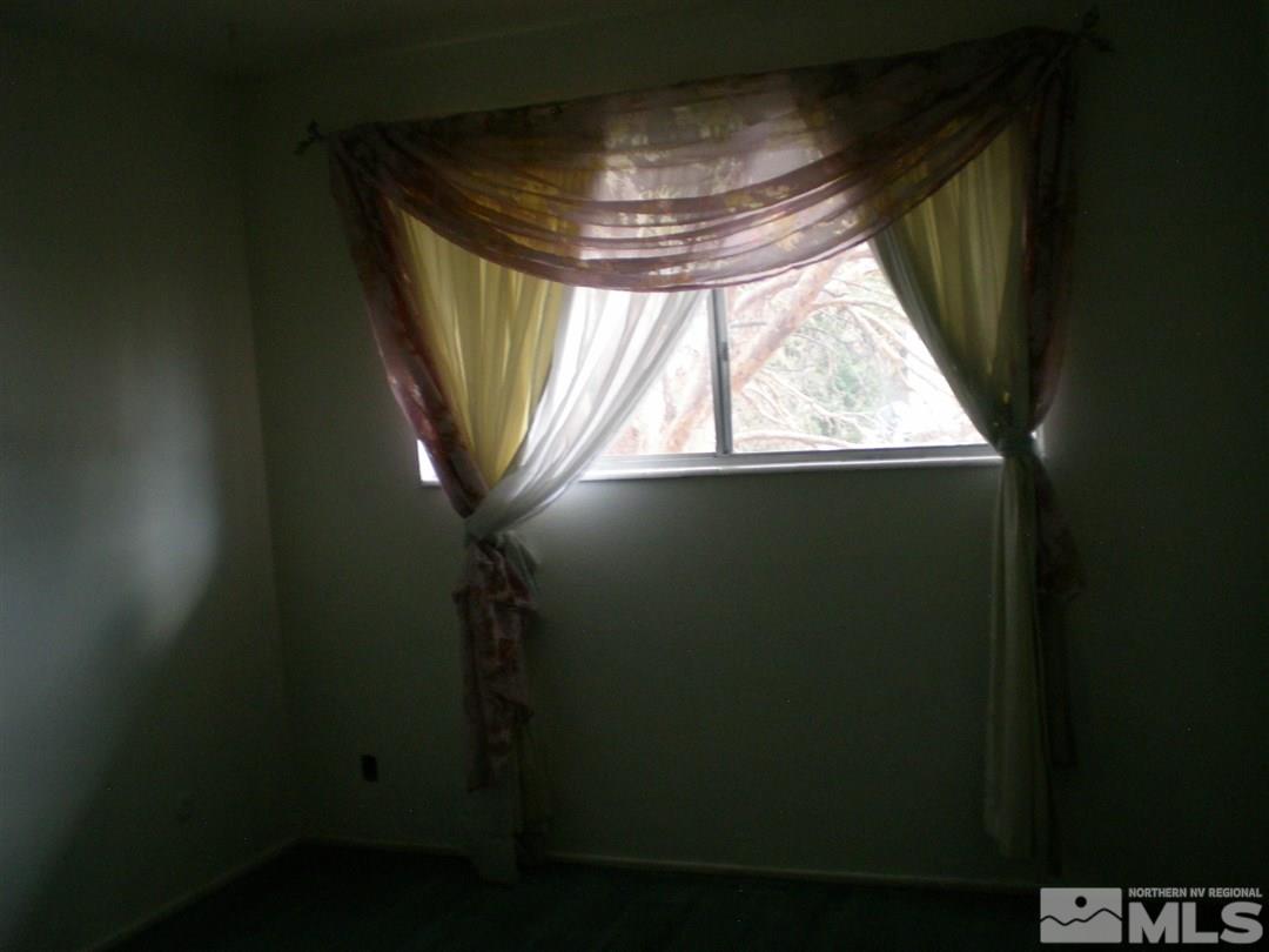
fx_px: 1393
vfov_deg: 37.7
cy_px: 476
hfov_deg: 49.0
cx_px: 634
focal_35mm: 38
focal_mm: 6.3
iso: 200
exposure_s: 1/56
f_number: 3.1
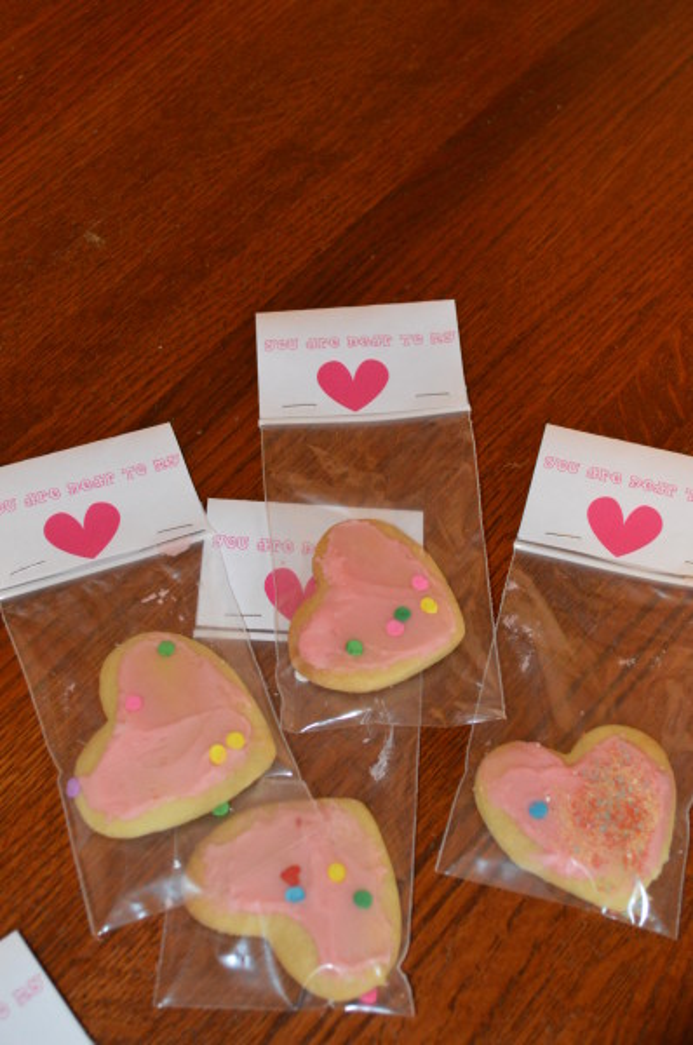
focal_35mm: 54
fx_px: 1565
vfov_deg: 36.9
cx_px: 346
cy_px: 522
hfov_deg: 25.0
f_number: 5
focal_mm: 36
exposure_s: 1/60
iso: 2800
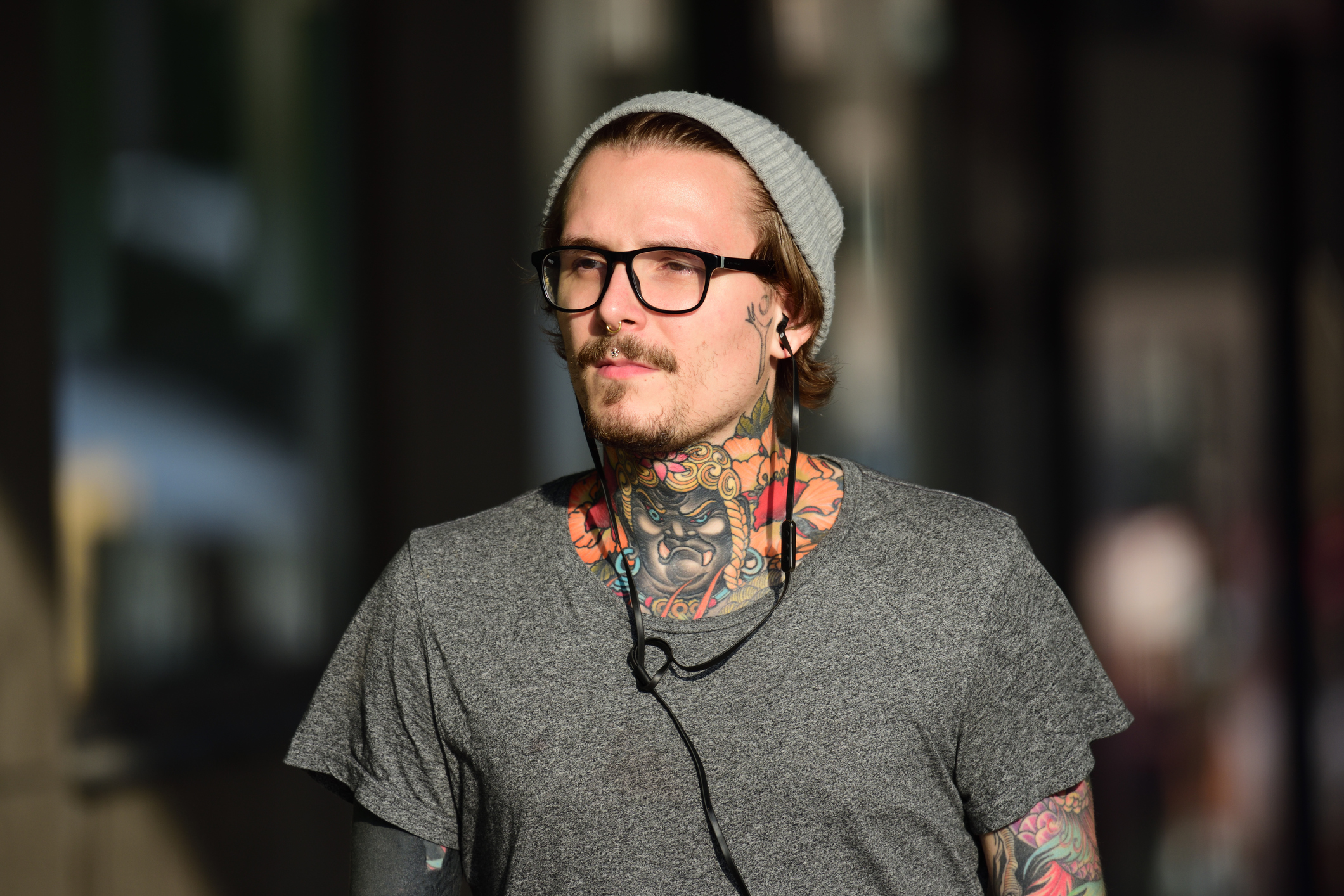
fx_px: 18668
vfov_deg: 2.8
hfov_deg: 4.1
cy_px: 448
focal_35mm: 500
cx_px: 672
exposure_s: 1/1000
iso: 360
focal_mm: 500
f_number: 5.6
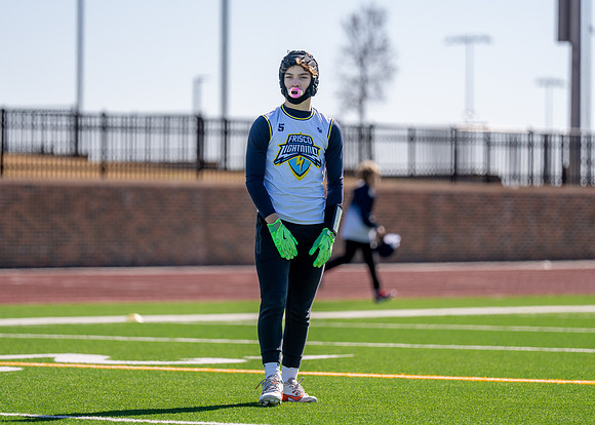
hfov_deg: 9.2
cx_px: 281
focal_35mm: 220
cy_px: 207
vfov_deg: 6.5
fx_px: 3715
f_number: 2.8
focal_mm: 173
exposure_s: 1/1600
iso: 100
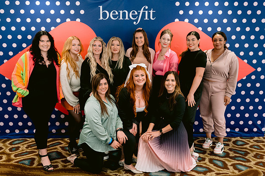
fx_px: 268
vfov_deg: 36.5
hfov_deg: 52.6
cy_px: 88
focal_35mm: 36
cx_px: 132
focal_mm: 35
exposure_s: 1/60
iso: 800
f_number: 4
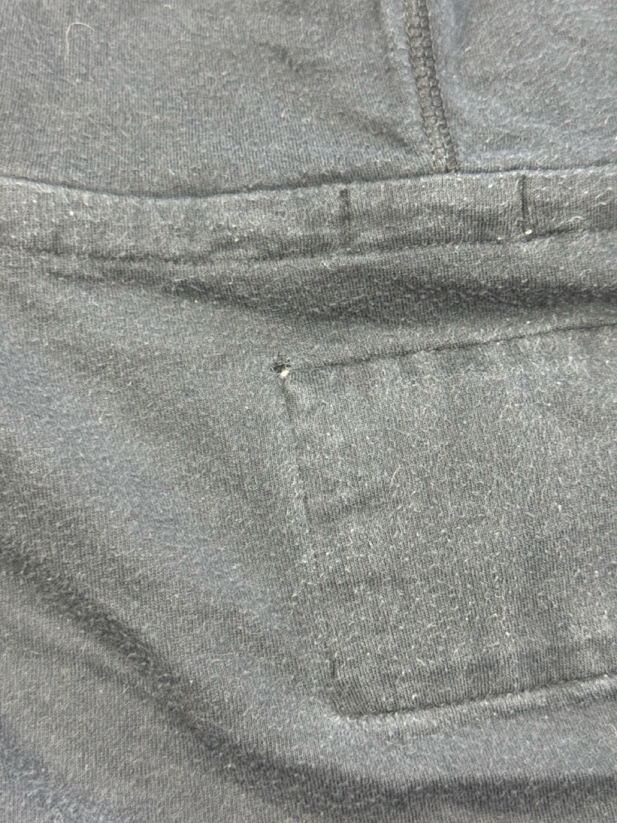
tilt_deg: -50.7
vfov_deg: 39.7
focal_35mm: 48
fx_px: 1141
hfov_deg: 30.3
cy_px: 412
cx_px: 308
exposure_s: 1/33
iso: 200
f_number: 1.78
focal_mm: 6.76
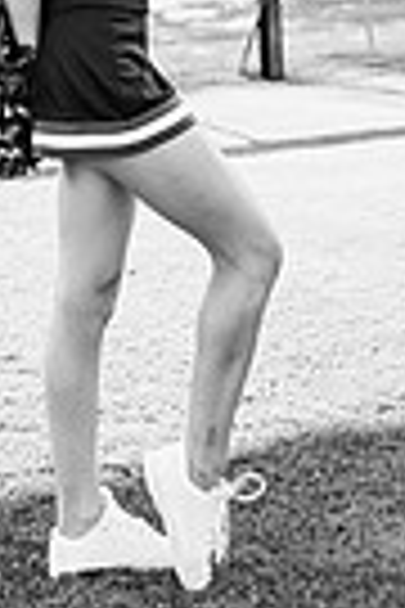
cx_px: 99
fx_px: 1350
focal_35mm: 80
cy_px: -302
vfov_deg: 21.4
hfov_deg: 17.0
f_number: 2.8
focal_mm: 24
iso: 200
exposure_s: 1/800
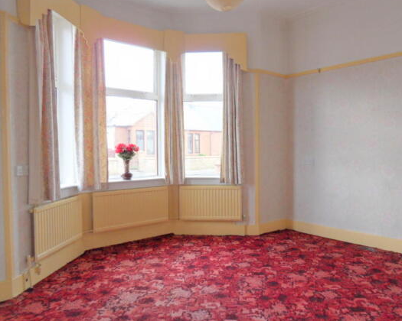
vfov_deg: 54.9
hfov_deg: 65.9
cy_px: 156
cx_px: 222
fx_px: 309
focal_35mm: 26
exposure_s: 1/60
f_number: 3.3
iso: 100
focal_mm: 4.2
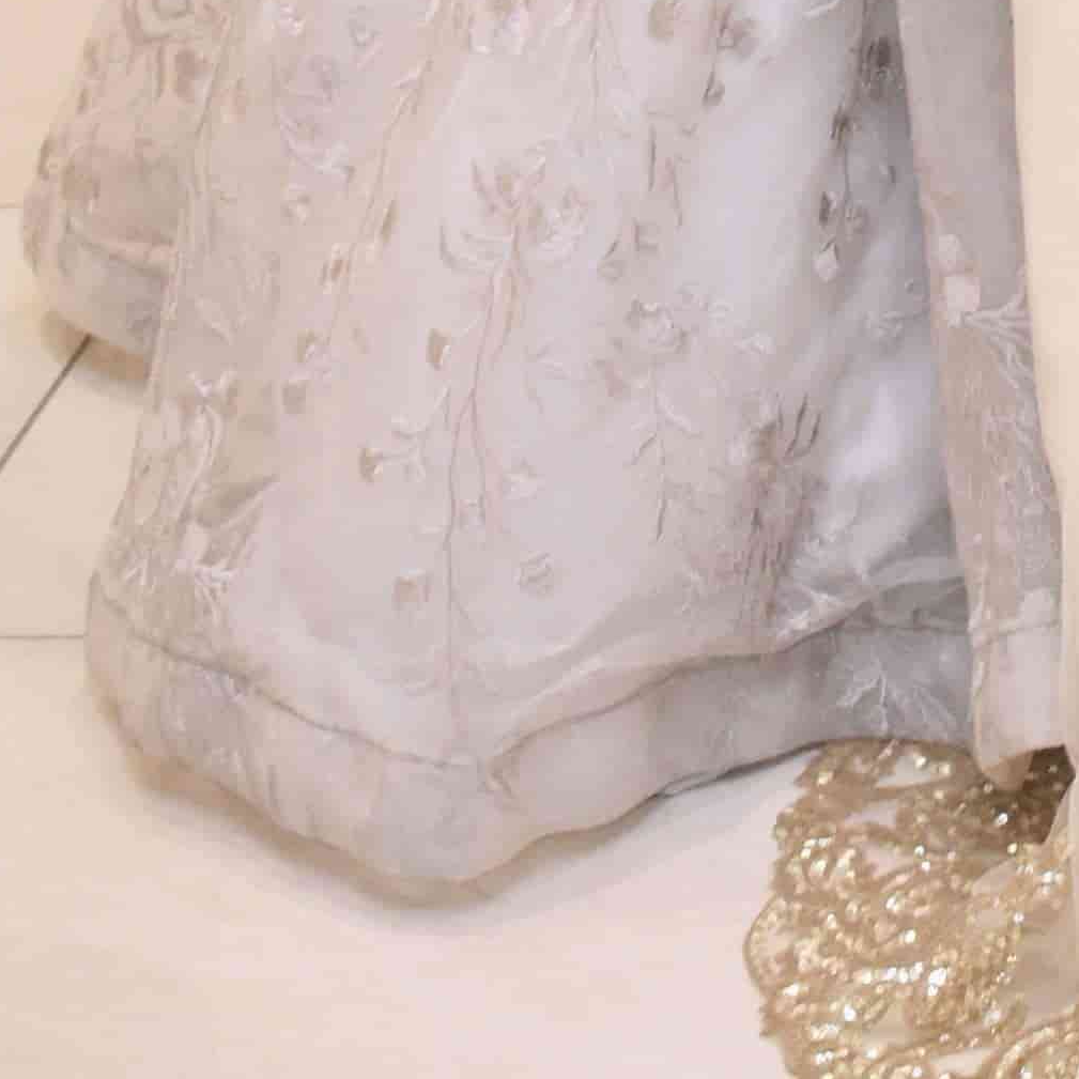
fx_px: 6418
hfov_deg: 9.3
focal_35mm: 182
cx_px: 1735
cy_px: -1528
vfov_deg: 8.7
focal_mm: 24
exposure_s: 1/100
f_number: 5
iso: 1600
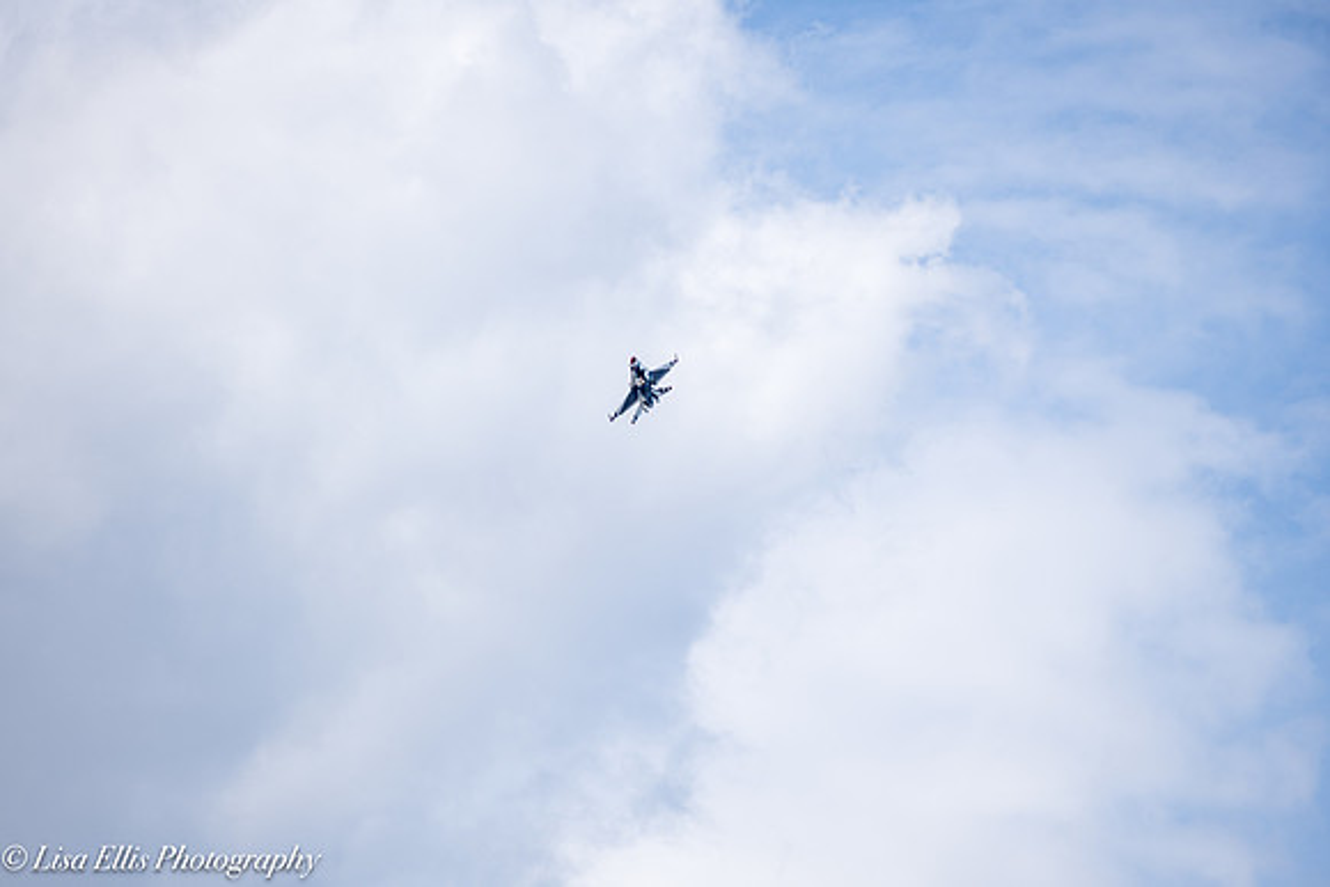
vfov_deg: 5.7
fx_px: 8868
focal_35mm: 240
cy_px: 444
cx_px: 665
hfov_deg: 8.6
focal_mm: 200
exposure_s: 1/1000
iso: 100
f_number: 5
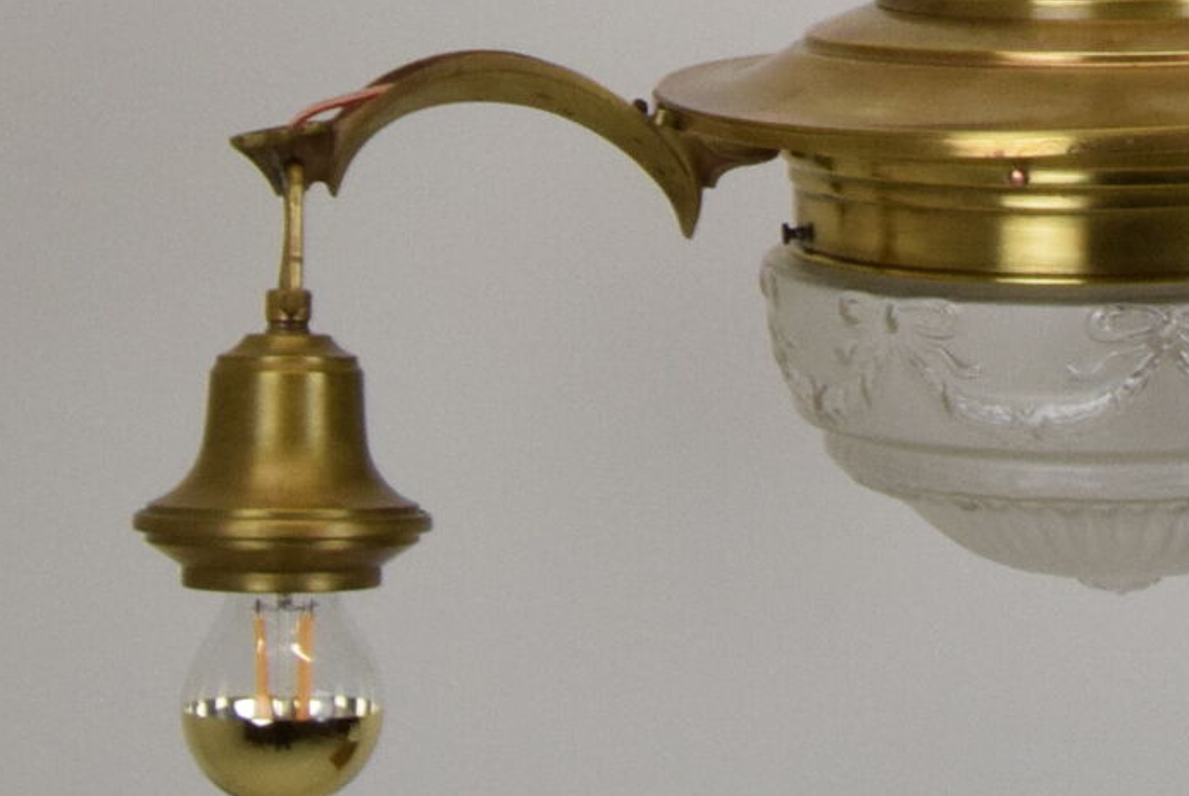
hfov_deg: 15.5
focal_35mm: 130
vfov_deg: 10.2
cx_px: 1093
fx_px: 4299
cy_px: -429
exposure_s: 1/100
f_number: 16
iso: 1600
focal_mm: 20
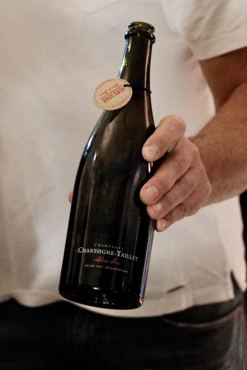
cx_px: 124
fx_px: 854
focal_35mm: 83
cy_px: 185
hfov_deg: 16.5
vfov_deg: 24.5
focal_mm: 55
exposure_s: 1/30
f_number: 3.5
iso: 12800
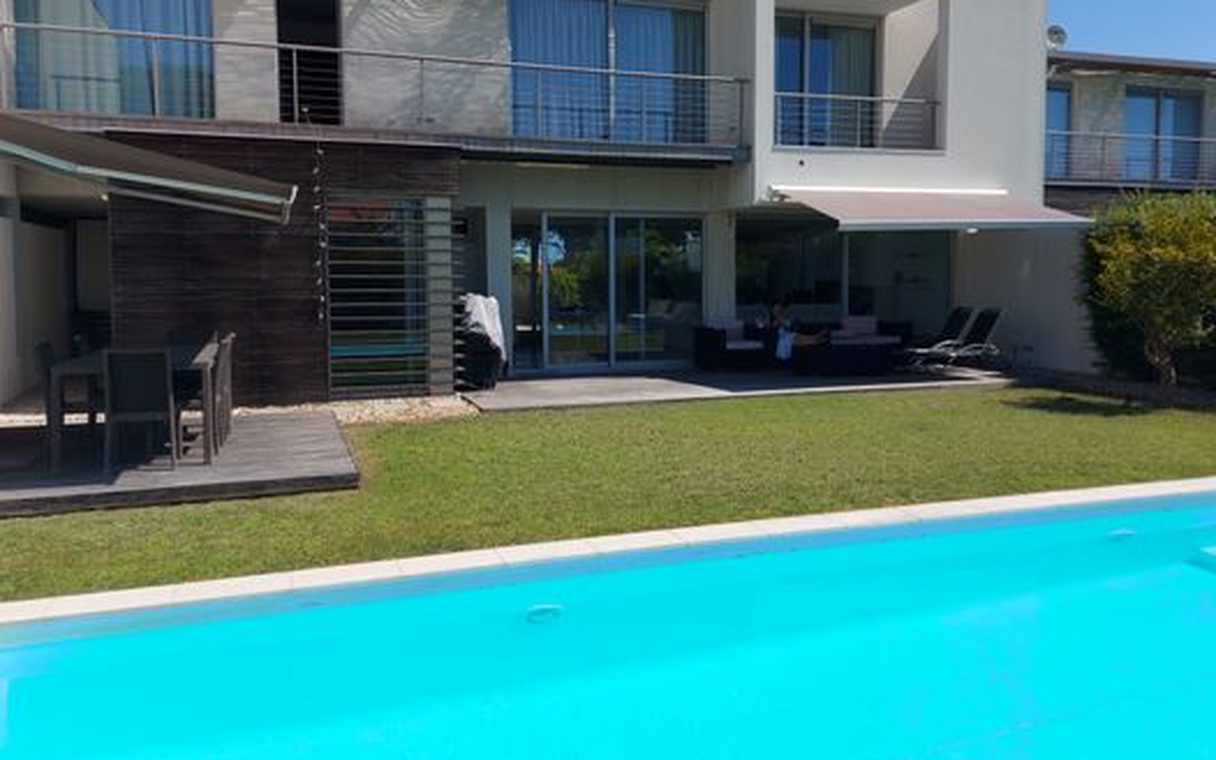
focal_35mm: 29
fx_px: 961
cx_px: 654
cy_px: 314
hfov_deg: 64.5
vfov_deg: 43.0
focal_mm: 5.23
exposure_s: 1/1699
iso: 32
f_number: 1.8
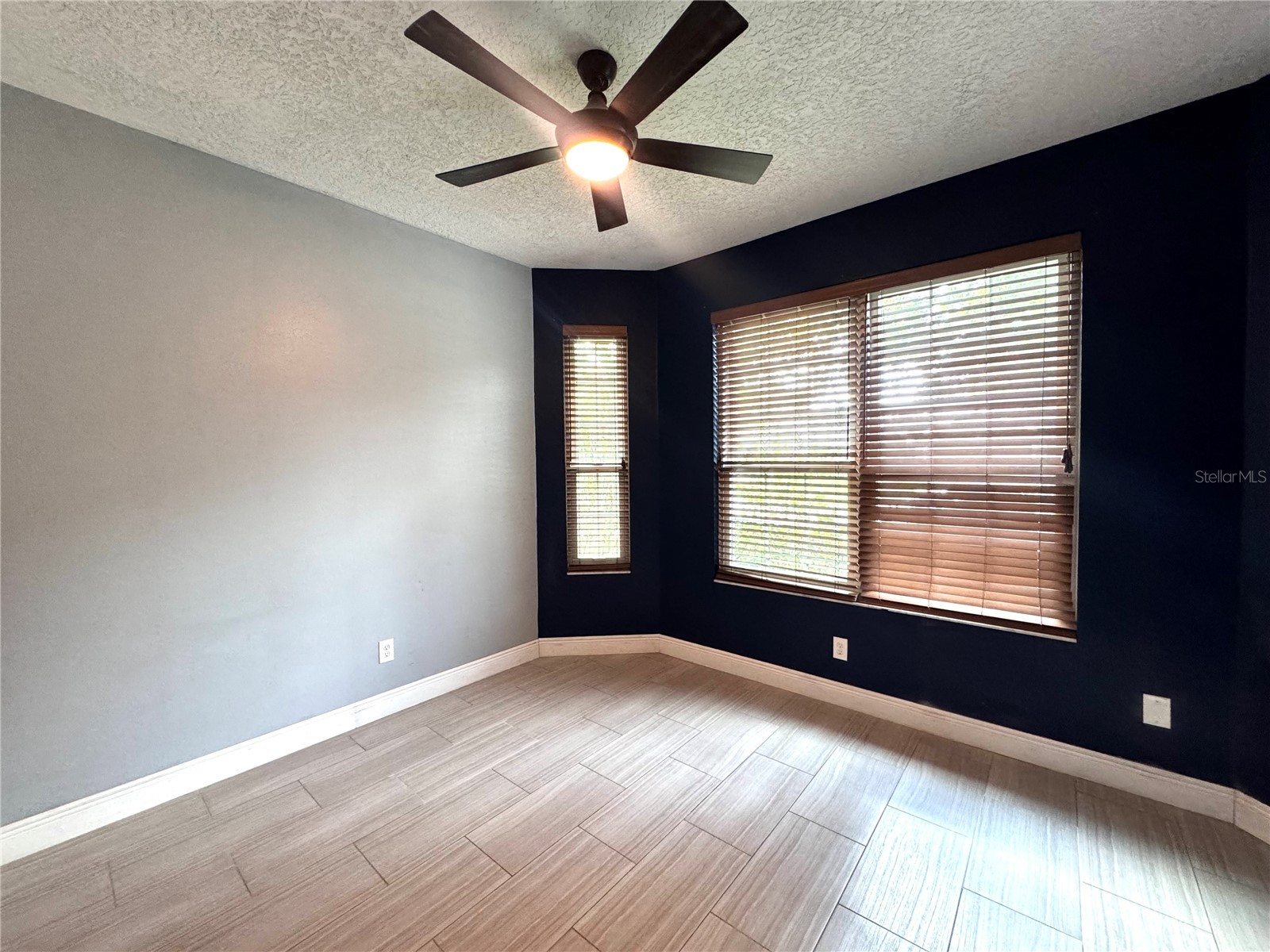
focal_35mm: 14
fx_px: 514
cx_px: 635
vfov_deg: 85.7
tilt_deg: -2.3
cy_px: 476
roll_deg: +0.5
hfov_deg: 102.1
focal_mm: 2.22
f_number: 2.2
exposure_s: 1/60
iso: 400
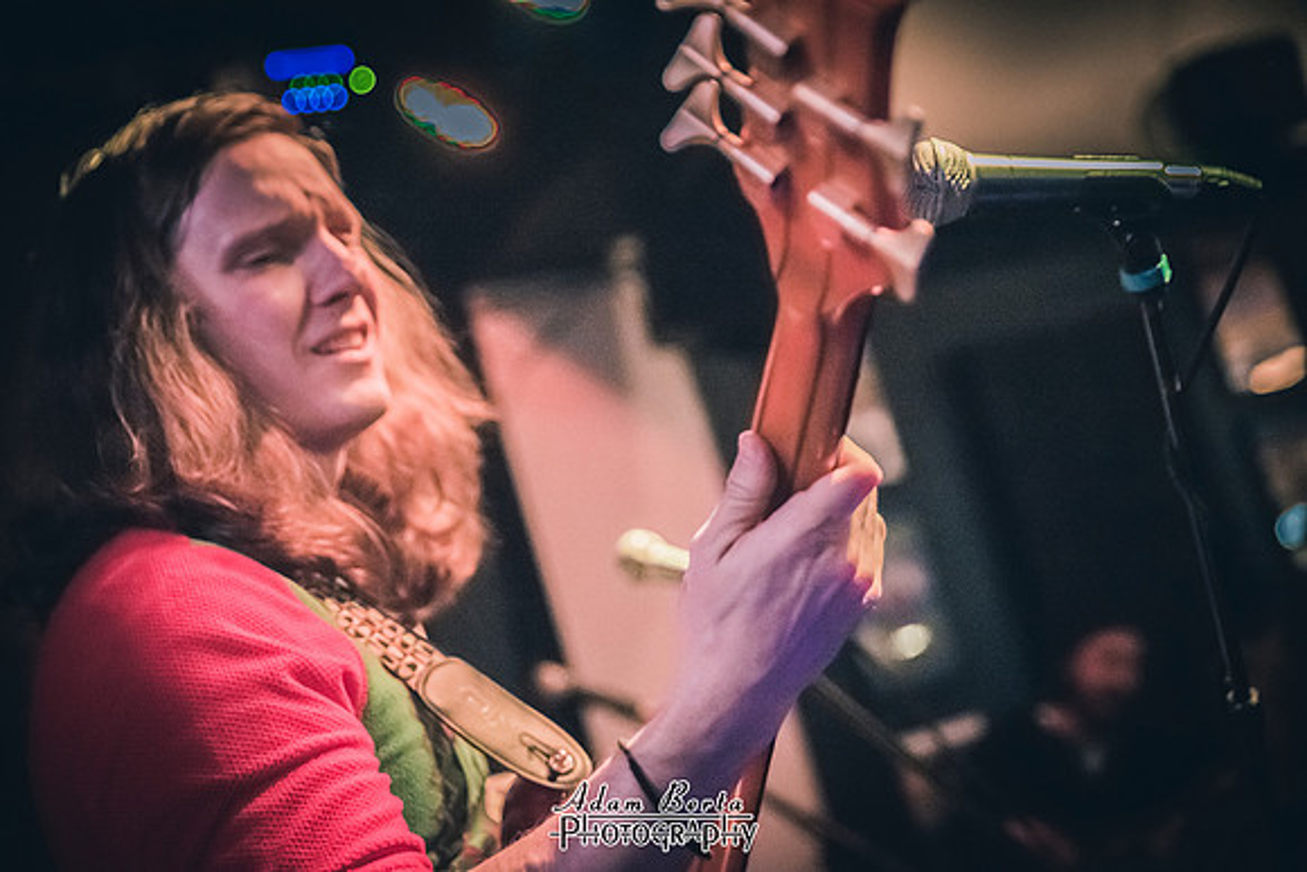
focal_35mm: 55
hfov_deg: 36.2
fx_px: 1997
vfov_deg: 24.6
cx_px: 654
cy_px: 436
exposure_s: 1/125
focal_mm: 55
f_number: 2.8
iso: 12800
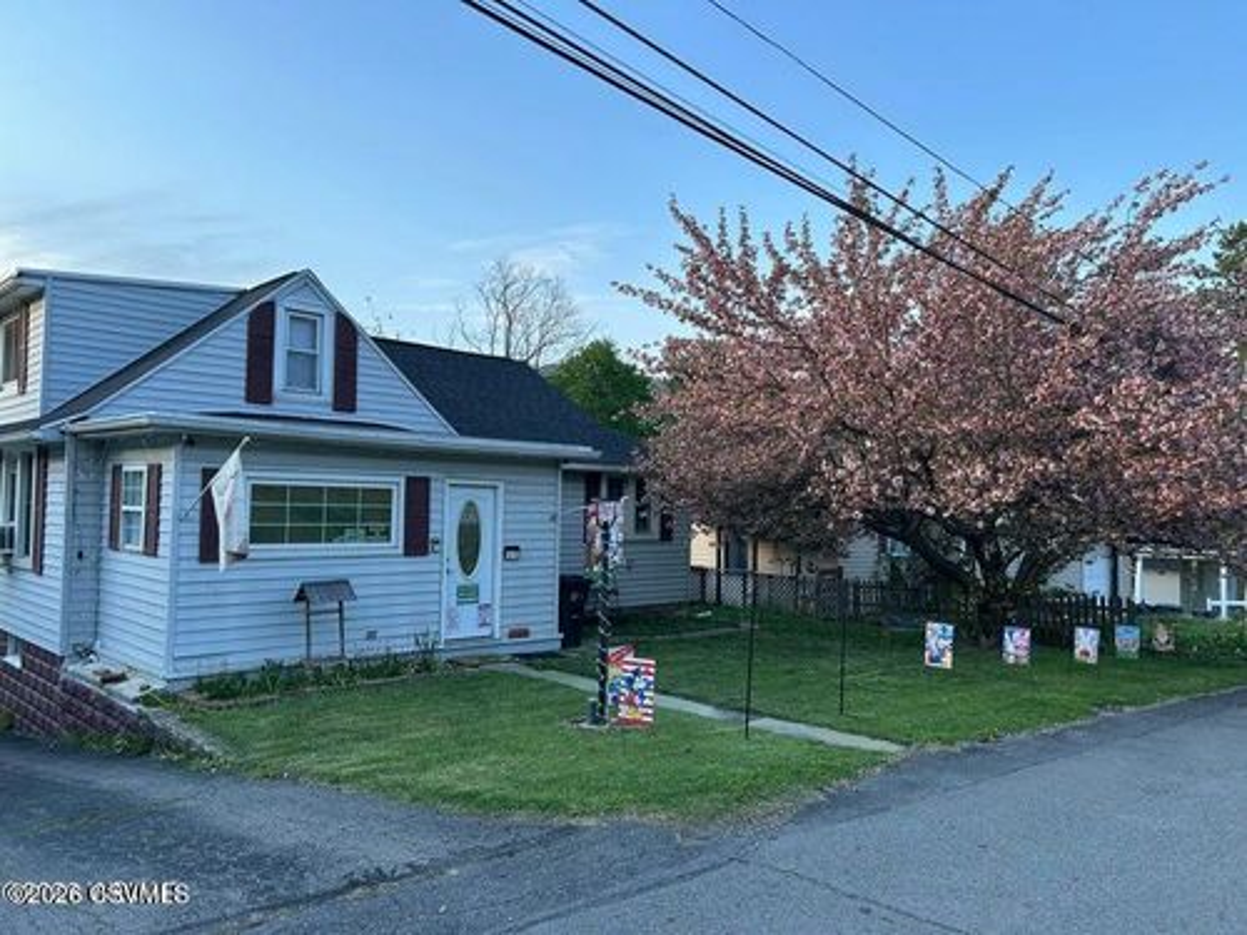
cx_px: 624
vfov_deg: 53.1
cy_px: 468
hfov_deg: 67.3
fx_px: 937
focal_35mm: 26
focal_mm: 5.7
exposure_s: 1/949
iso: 50
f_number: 1.5
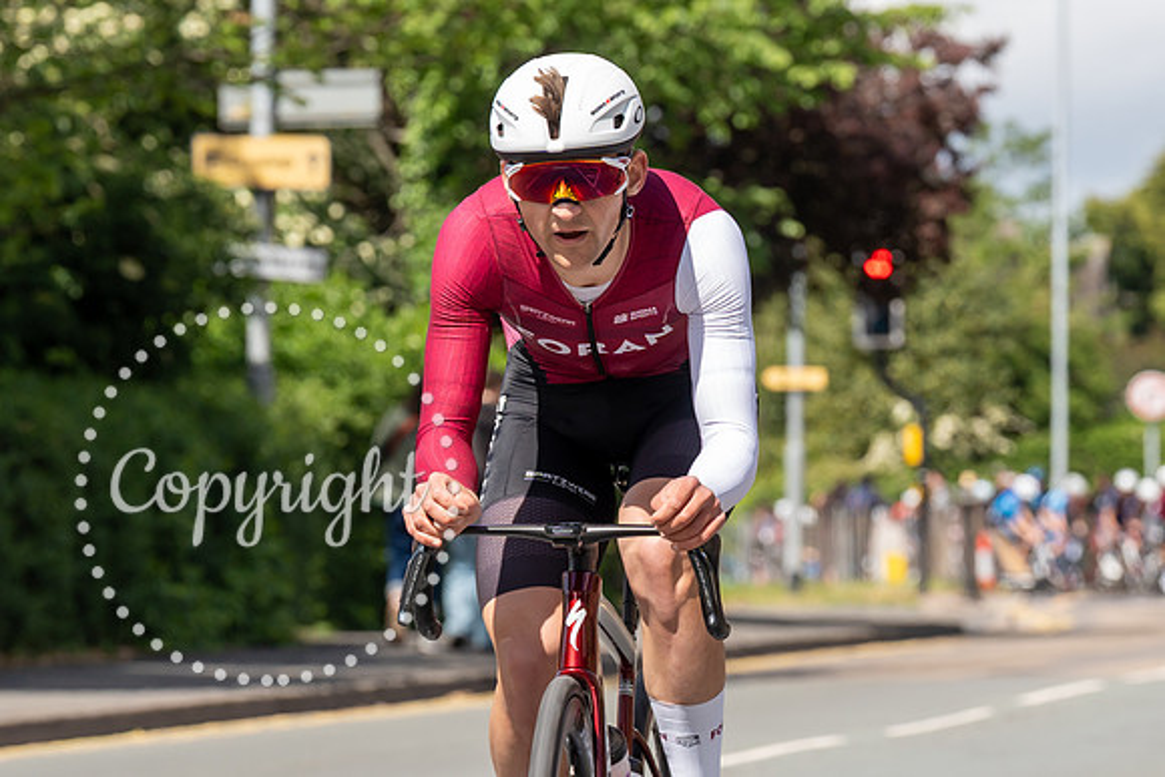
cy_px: 341
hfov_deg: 6.9
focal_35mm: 298
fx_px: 9636
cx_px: 546
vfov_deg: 4.6
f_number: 5.6
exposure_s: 1/1000
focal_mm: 138
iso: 250
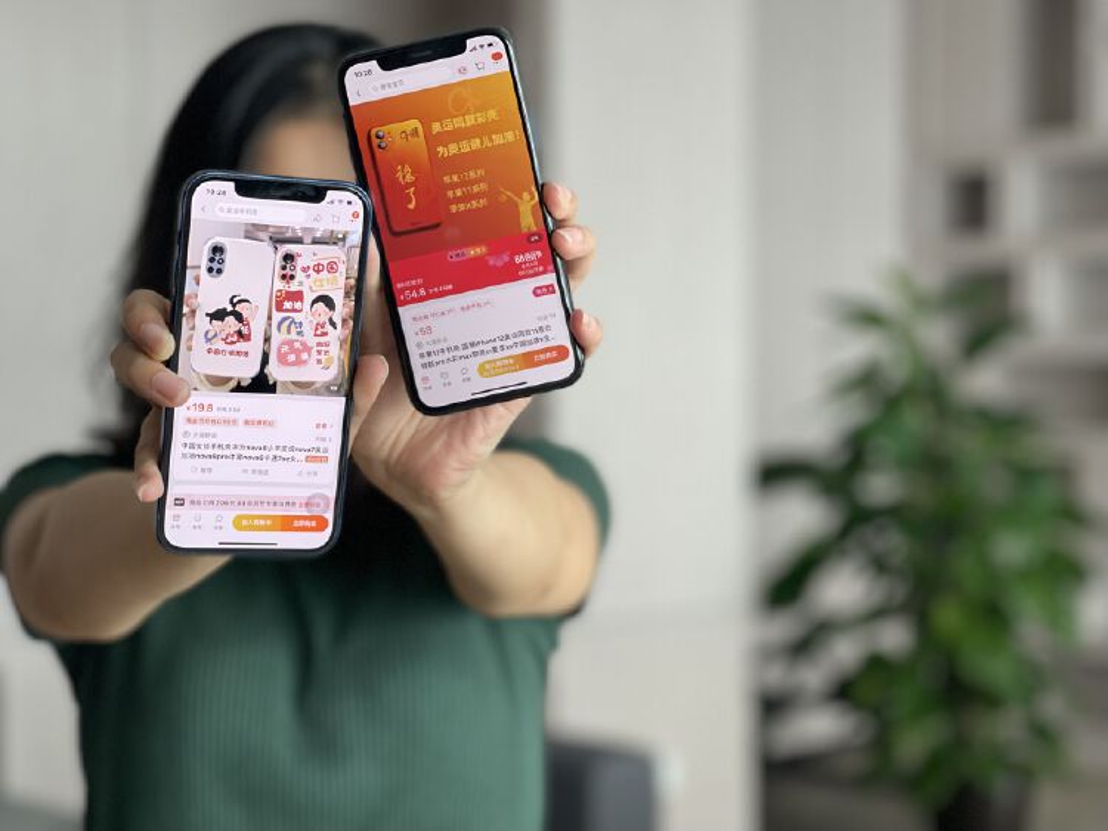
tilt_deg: -1.5
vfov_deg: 22.9
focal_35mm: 64
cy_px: 416
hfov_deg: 30.3
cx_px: 554
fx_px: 2049
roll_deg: +0.4
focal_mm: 7.5
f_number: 2.2
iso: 200
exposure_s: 1/121
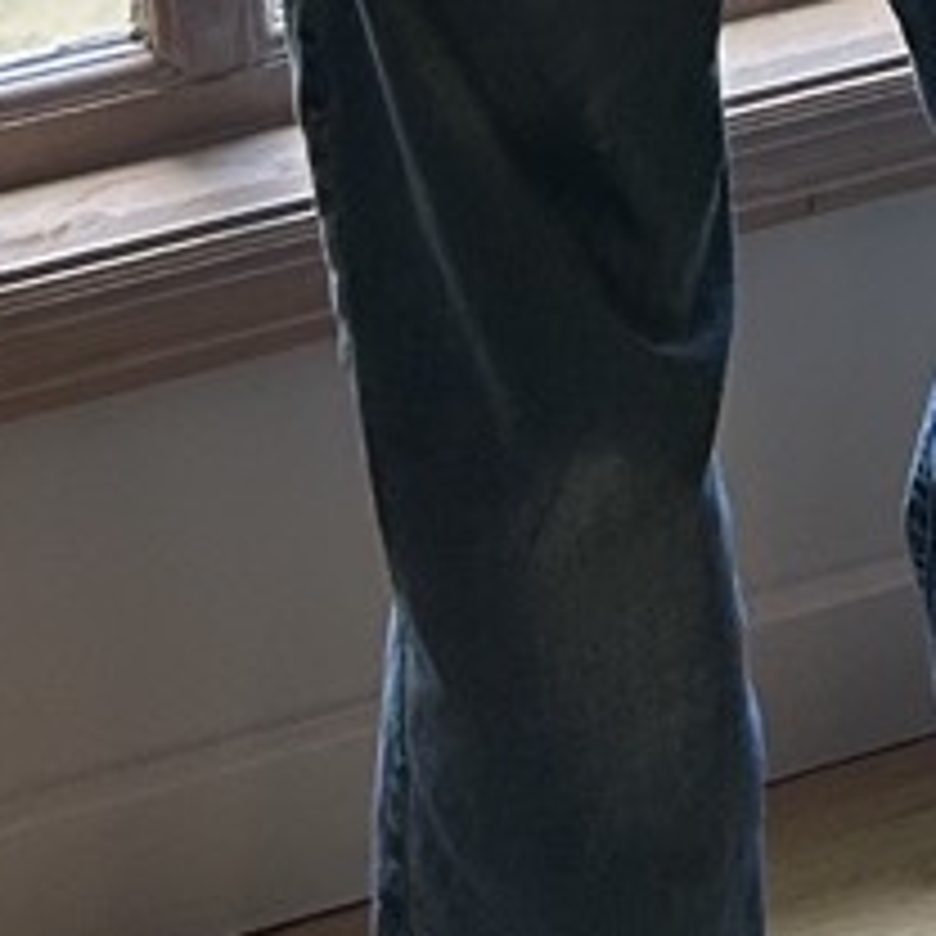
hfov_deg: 10.3
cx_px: 1935
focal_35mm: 155
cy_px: -1462
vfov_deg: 9.7
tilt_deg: -11.9
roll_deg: +1.5
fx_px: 4742
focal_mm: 5.7
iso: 80
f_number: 1.5
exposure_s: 1/120
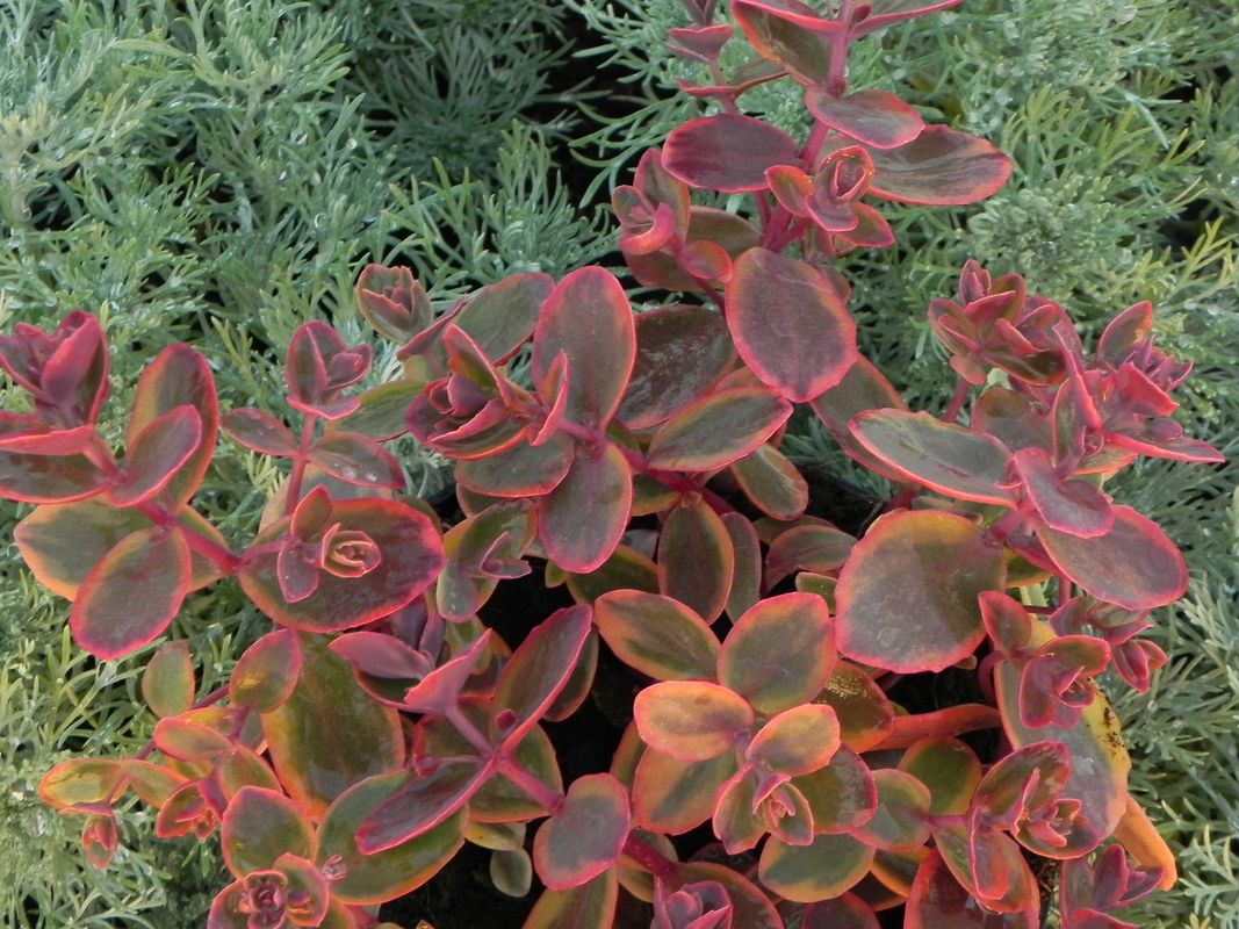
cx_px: 620
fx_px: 4187
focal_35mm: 117
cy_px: 464
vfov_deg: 12.7
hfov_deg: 16.8
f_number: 4.5
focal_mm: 20.8
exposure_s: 1/30
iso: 160
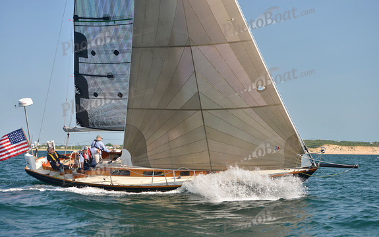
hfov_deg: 28.6
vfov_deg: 18.1
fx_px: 743
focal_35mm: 72
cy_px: 124
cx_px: 189
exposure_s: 1/1000
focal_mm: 70
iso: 400
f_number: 4.5
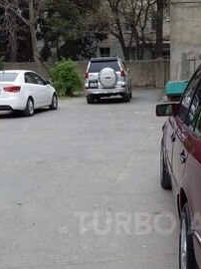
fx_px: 442
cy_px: 223
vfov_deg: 32.7
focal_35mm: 57
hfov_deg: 25.3
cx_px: 150
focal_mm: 3.3
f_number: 2.2
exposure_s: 1/110
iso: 40
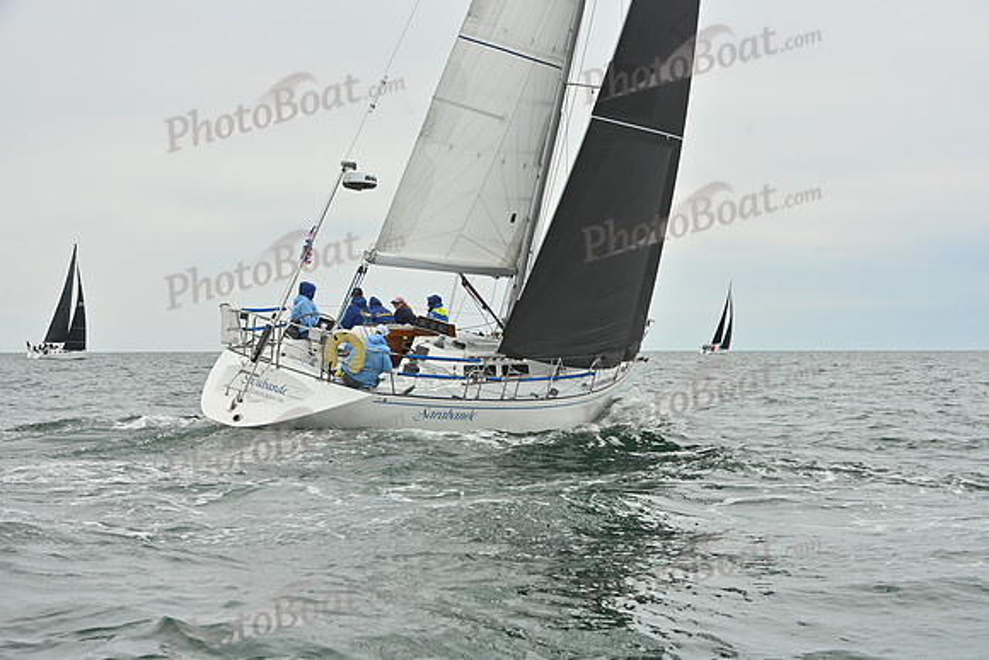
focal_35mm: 70
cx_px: 494
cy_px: 330
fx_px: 1923
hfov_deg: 28.8
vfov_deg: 19.5
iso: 320
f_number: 10
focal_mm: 70
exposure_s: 1/1000
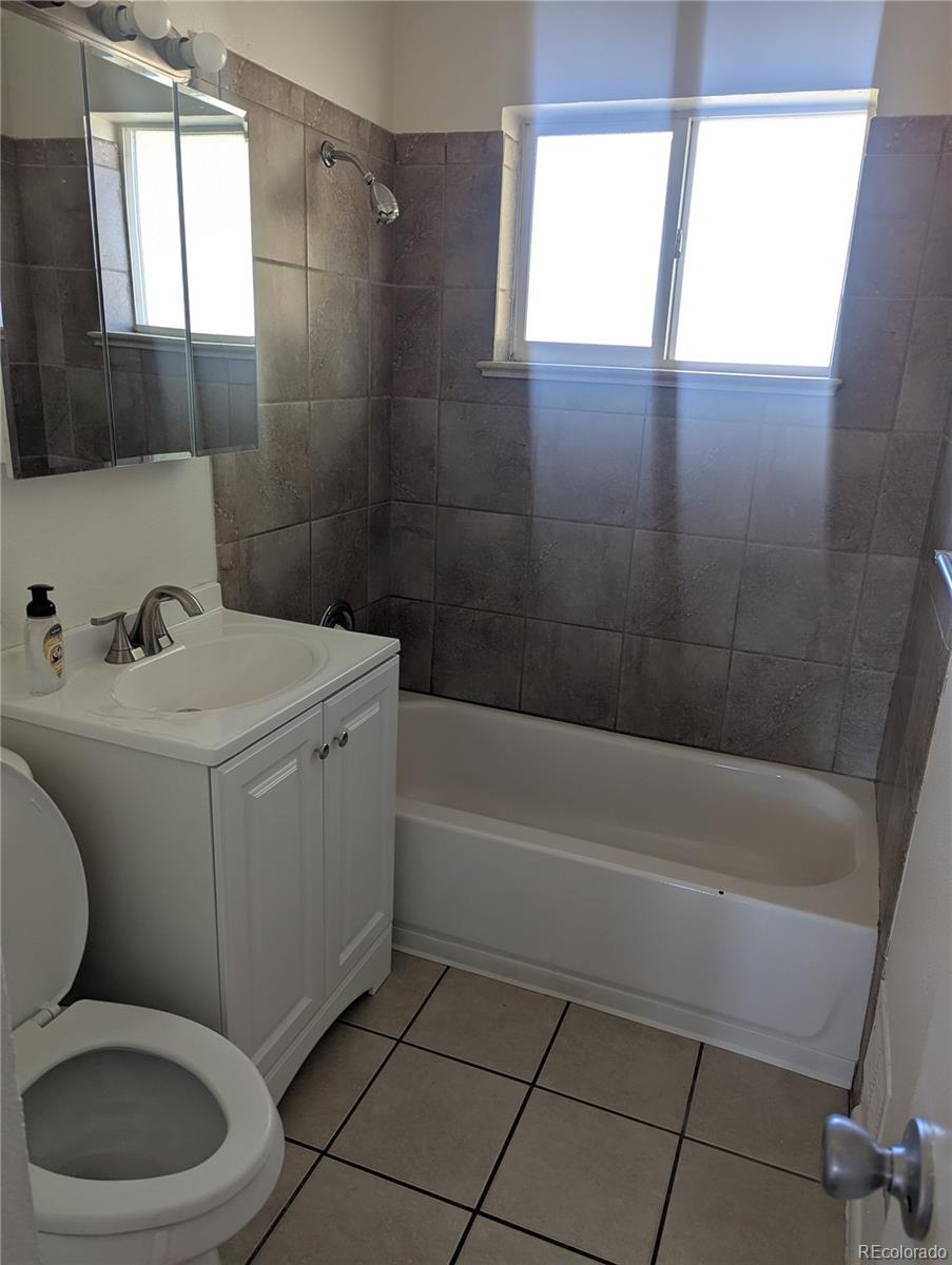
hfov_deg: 56.9
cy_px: 632
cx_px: 476
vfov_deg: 71.5
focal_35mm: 24
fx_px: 878
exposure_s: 1/44.9
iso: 69
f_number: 1.85
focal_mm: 6.81
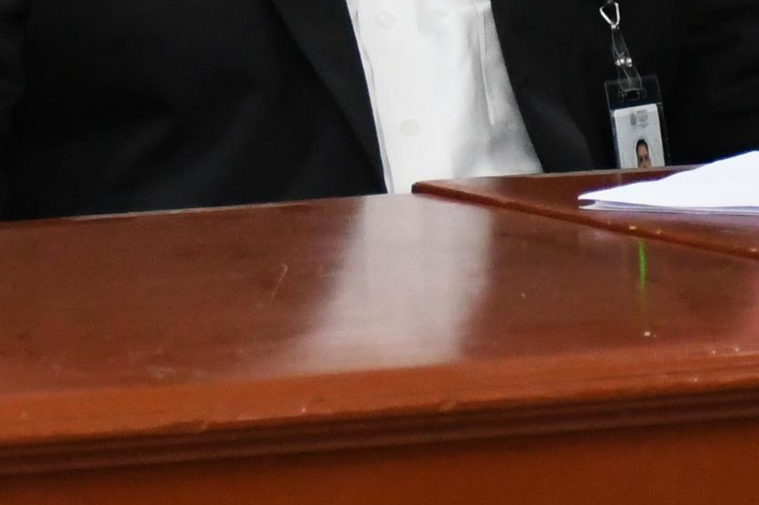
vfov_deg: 3.7
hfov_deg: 5.7
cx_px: 297
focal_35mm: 363
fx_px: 7651
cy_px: -494
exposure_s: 1/100
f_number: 4.8
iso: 3200
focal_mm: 50
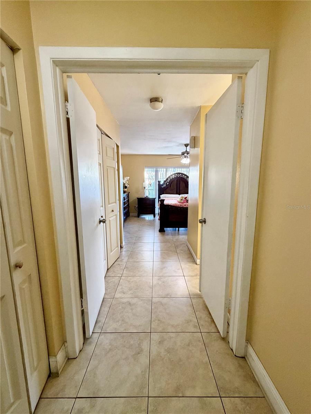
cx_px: 156
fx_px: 168
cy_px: 207
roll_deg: +0.2
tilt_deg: -7.5
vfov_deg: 102.1
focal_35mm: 14
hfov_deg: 85.7
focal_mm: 2.22
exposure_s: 1/60
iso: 320
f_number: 2.2
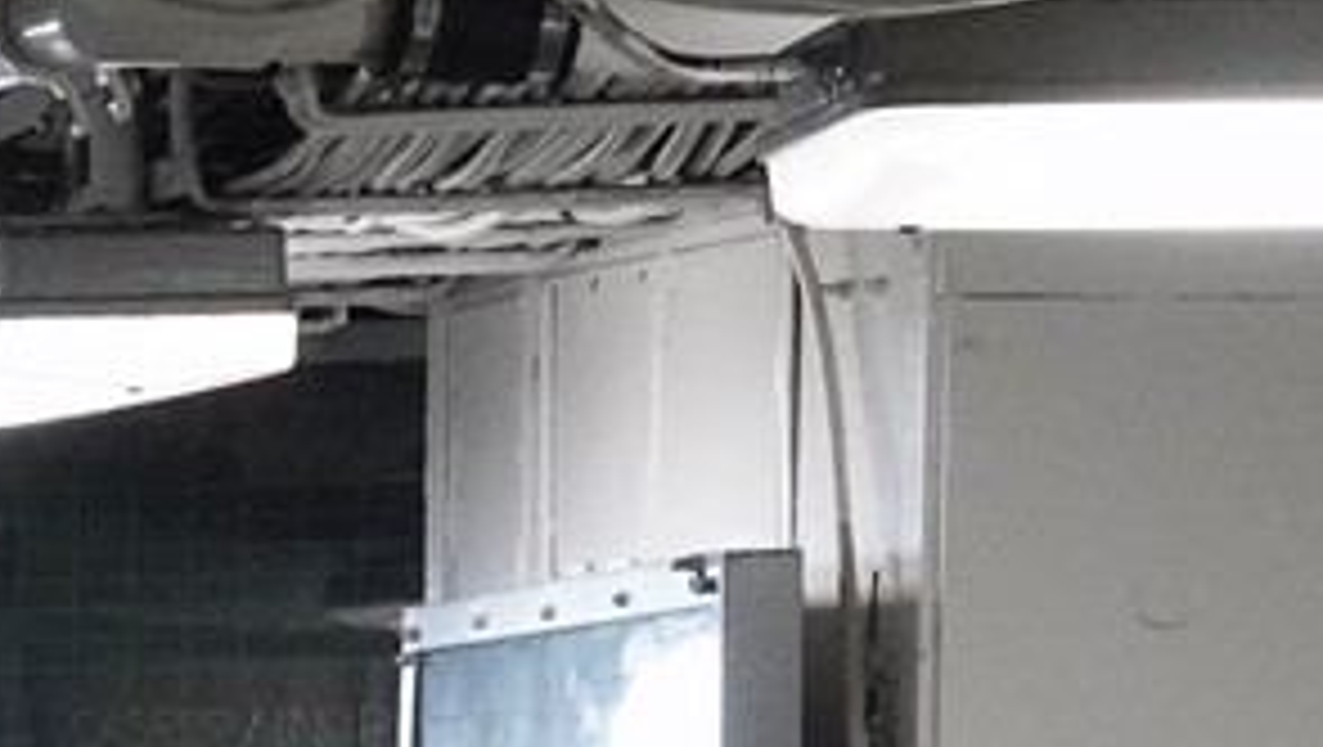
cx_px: -1548
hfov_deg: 8.6
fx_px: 8251
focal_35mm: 235
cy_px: 1665
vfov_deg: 5.1
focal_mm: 33
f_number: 13
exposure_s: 1/80
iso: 6400
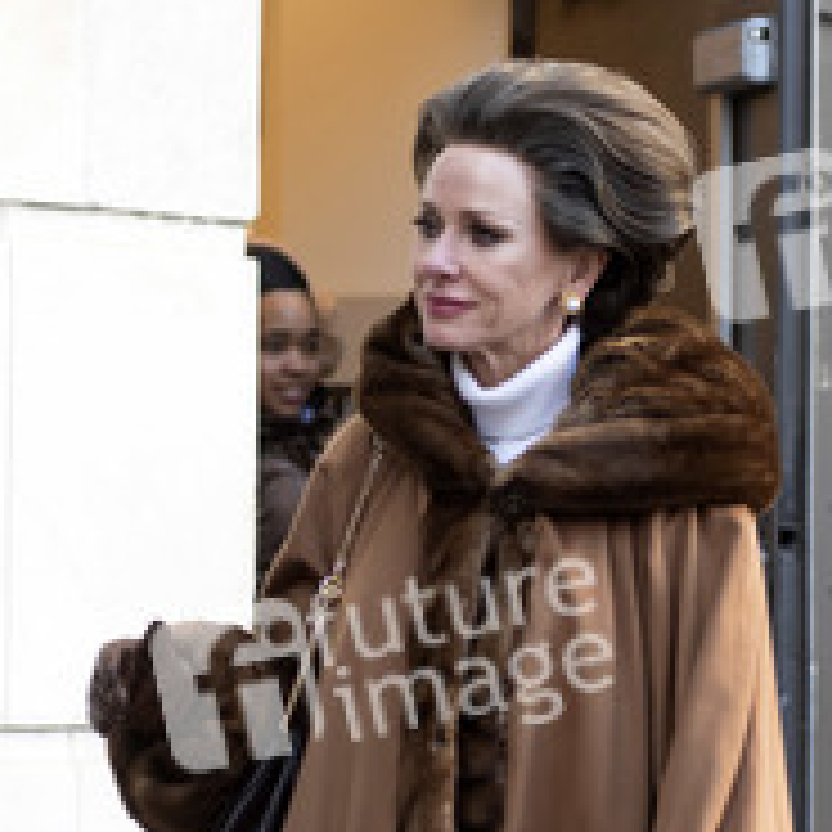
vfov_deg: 11.7
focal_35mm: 147
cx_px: 513
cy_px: 890
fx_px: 3997
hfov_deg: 11.9
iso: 1250
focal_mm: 80
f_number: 5
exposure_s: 1/500
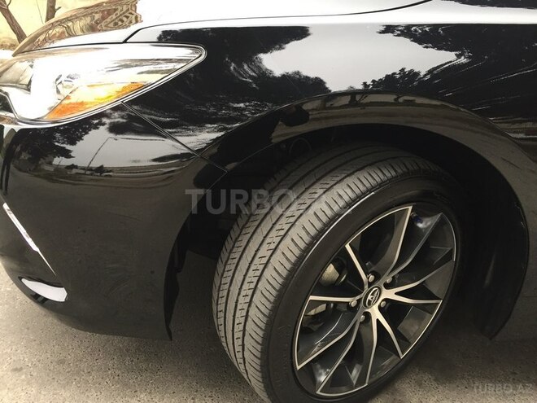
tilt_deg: -25.0
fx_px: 450
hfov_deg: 61.7
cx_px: 268
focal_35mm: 29
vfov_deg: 48.2
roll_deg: -3.8
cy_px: 202
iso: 64
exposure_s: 1/33
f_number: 2.2
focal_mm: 4.15
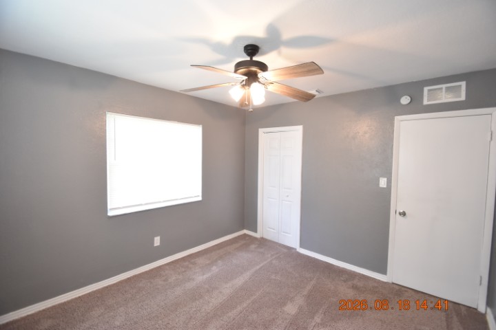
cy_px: 165
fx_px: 207
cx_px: 248
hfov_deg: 100.4
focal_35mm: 15
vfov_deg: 77.3
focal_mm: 10
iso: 1100
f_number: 3.5
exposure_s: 1/60
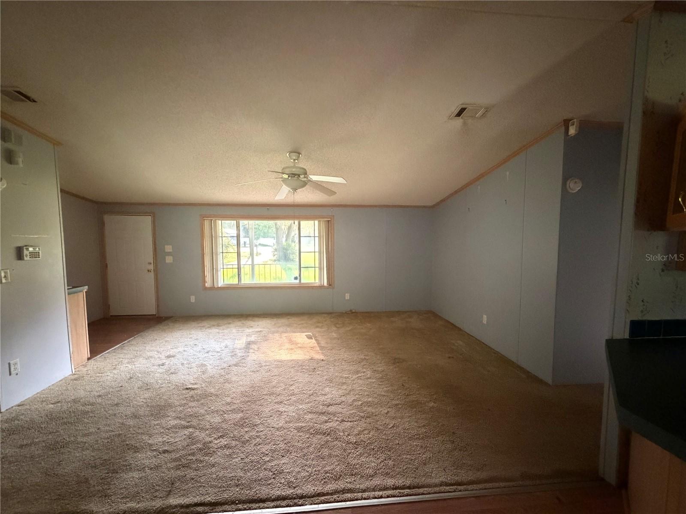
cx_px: 343
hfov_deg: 102.1
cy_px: 257
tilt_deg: -3.8
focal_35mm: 14
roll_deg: -0.1
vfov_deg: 85.7
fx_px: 277
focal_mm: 2.22
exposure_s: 1/59
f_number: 2.2
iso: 1250
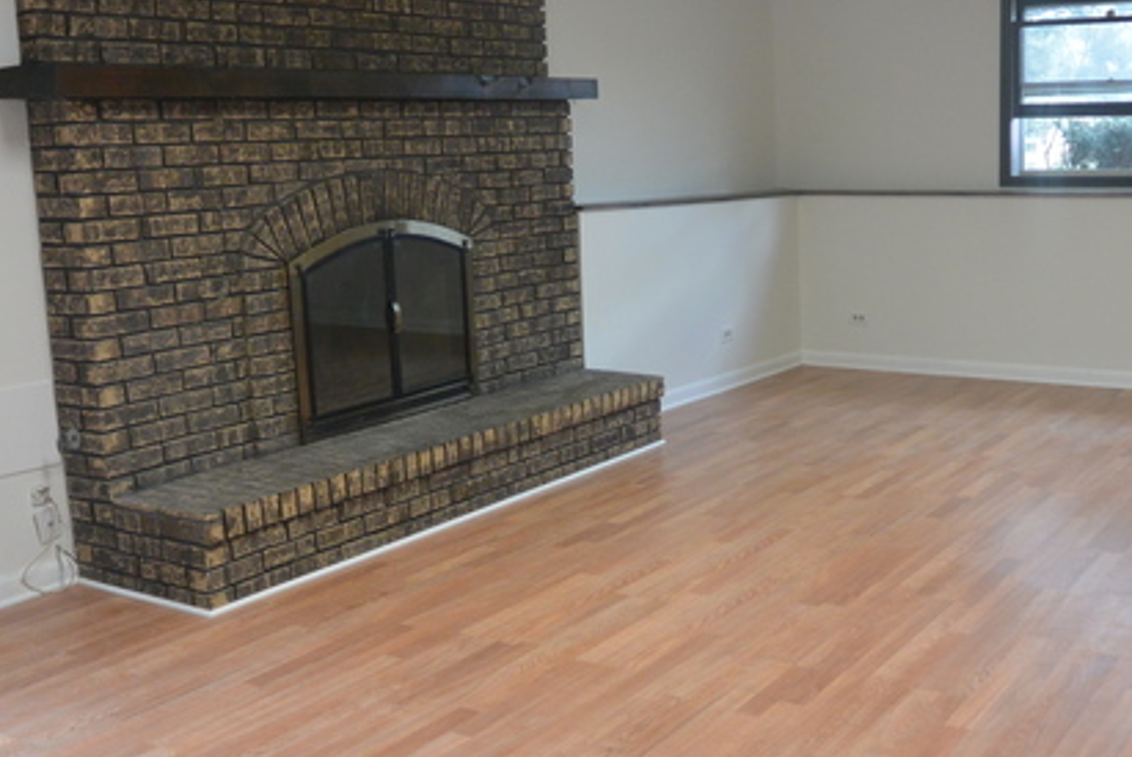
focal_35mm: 42
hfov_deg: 46.0
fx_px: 1322
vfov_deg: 31.9
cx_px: 694
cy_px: 414
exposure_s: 1/60
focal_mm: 10
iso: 500
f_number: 3.5
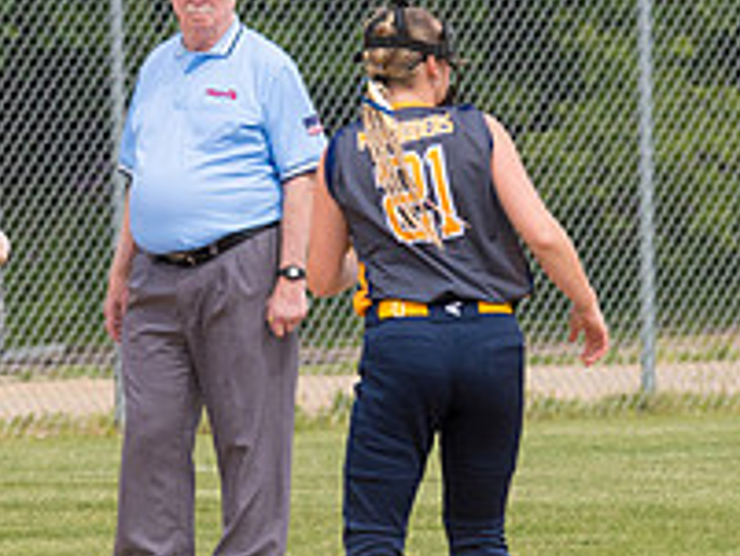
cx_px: -258
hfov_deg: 2.4
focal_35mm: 833
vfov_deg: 1.8
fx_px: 17818
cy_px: 232
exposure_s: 1/1600
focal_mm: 200
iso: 320
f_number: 5.6
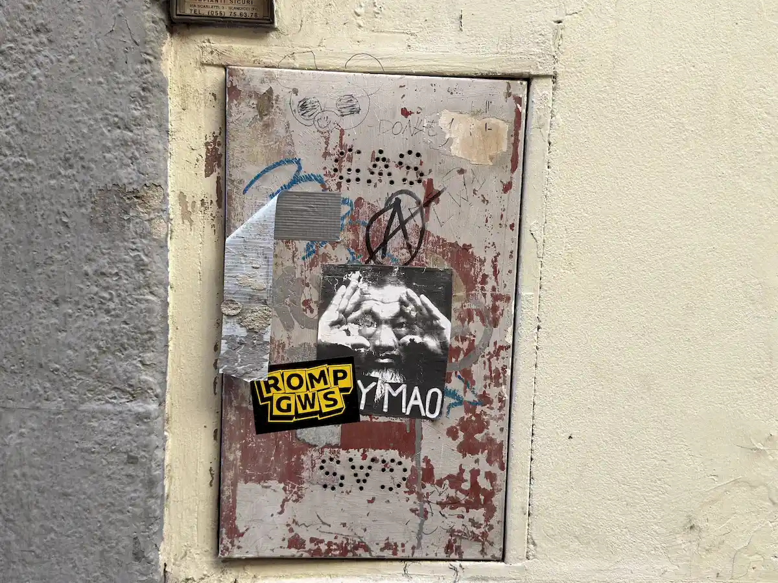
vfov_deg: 40.7
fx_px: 787
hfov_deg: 52.6
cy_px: 292
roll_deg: -2.3
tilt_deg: -6.0
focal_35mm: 35
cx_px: 389
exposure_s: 1/121
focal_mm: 6.76
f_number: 1.78
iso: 64
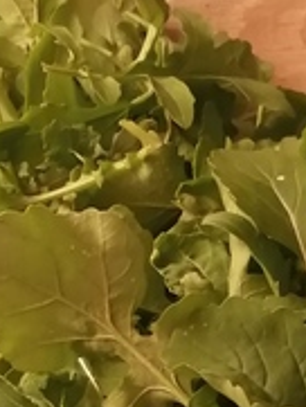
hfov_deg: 17.2
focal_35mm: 86
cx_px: 153
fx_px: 1012
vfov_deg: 22.3
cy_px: 346
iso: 320
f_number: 1.8
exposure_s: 1/33.3
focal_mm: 3.6
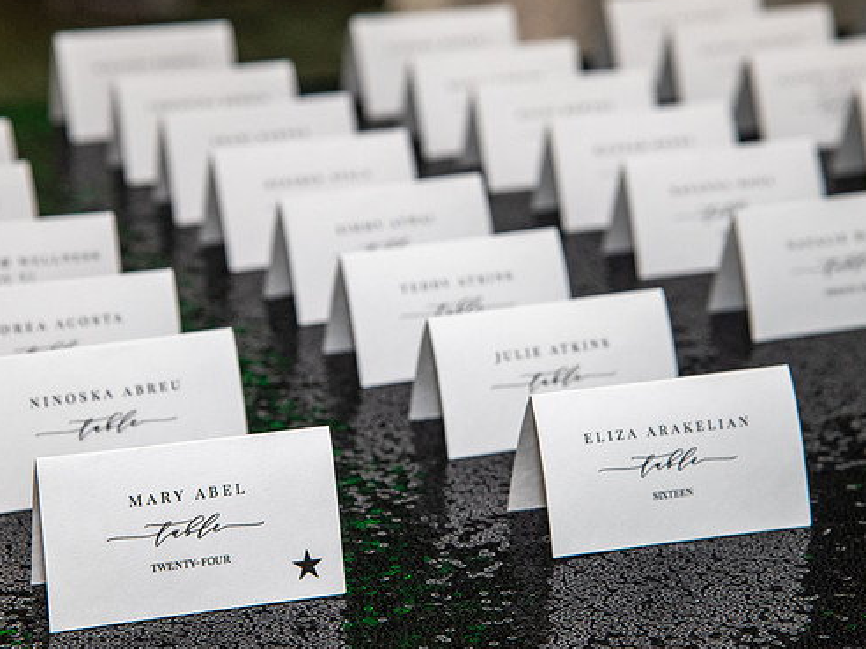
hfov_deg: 16.7
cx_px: 419
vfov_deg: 12.6
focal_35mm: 118
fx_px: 2952
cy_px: 310
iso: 1250
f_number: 8
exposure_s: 1/100
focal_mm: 98
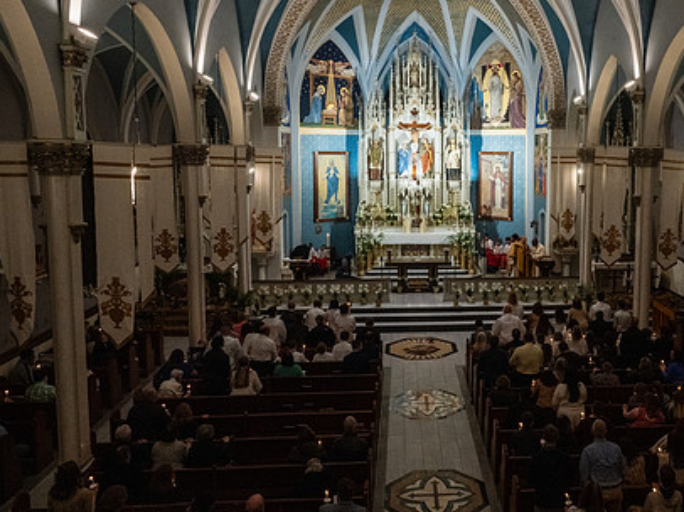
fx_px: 652
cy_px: 205
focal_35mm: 33
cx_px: 457
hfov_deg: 54.3
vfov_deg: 42.7
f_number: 13
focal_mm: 24
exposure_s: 1/60
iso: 5000
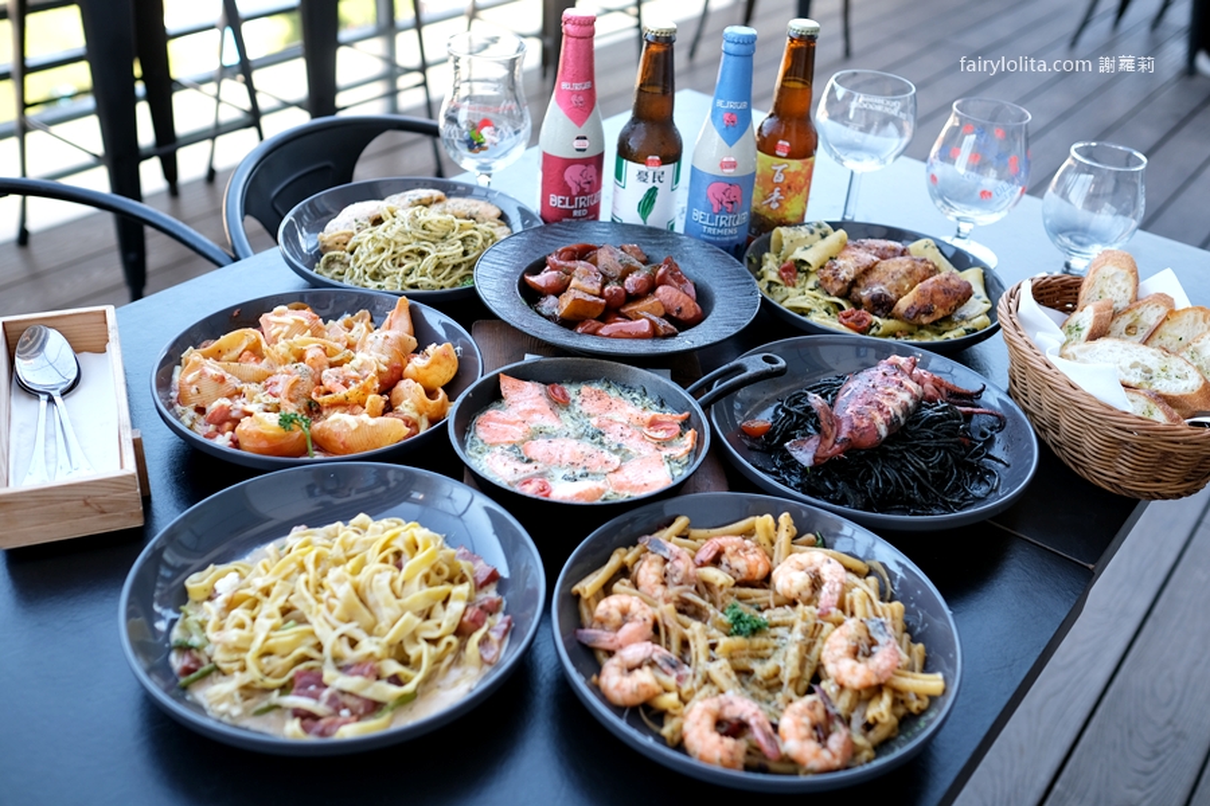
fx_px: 1176
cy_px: 403
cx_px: 605
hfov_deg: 54.4
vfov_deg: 37.9
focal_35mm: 35
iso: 160
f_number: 2.8
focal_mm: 23
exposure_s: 1/120
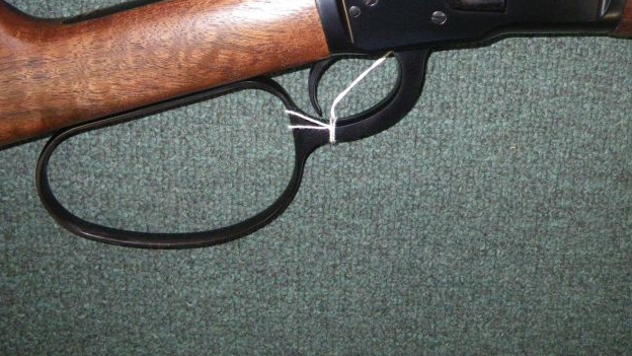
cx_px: 388
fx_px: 737
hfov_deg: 46.1
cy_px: 32
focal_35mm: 44
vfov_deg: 26.2
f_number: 3.5
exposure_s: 1/50
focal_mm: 5
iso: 400
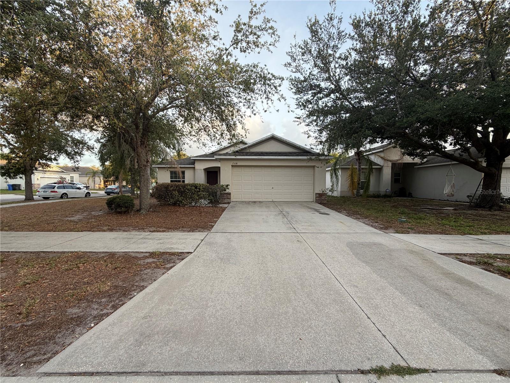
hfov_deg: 102.1
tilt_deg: -1.5
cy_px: 192
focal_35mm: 14
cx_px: 255
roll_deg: -0.1
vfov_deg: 85.7
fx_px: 206
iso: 40
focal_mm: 2.22
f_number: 2.2
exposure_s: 1/153
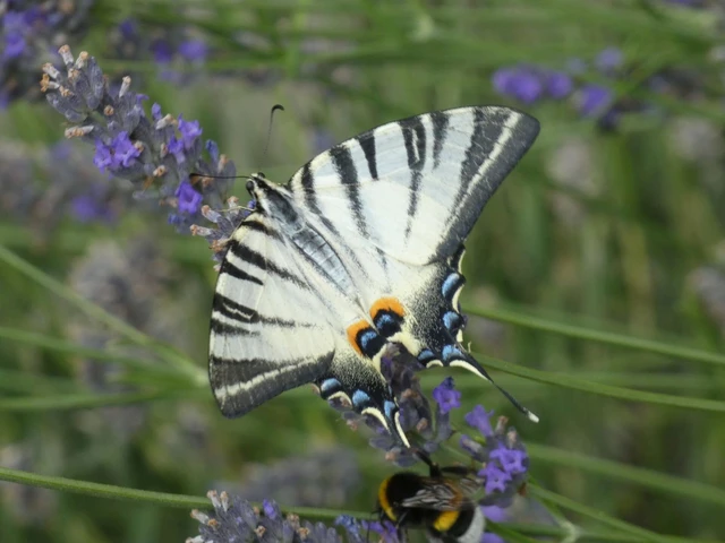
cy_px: 272
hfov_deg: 4.1
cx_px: 362
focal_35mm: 484
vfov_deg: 3.1
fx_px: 10137
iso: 400
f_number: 7.1
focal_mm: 86.7
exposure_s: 1/100
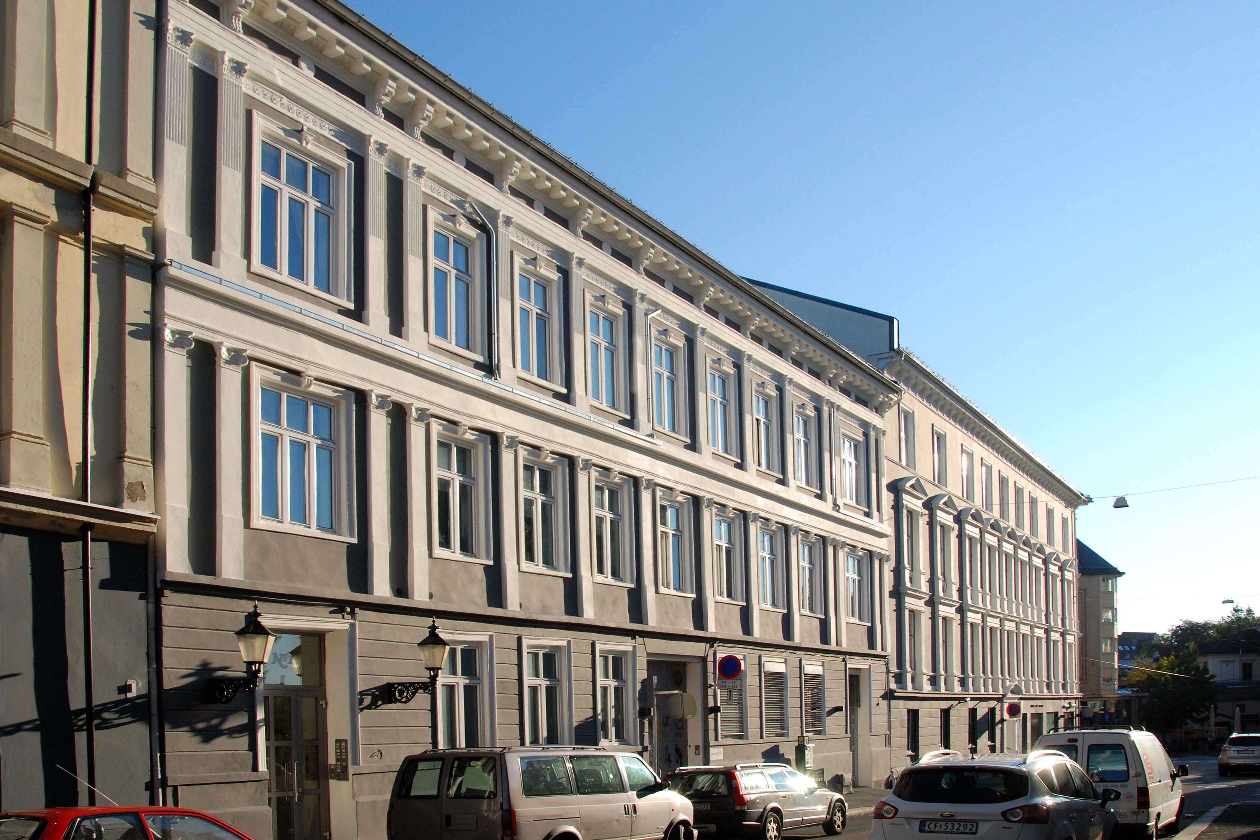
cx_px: 641
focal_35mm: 30
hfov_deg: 61.9
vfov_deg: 43.6
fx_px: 1050
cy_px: 423
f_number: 10
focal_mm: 18
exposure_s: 1/400
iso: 400
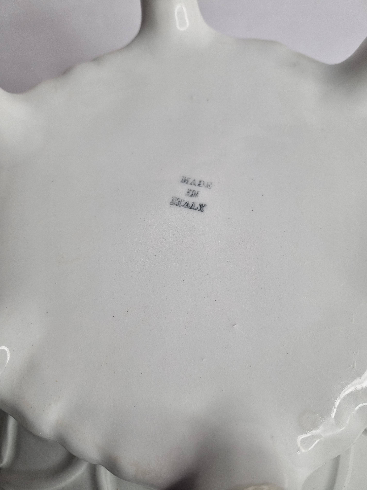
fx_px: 368
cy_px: 245
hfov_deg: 53.1
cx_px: 184
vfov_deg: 67.3
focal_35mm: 26
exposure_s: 1/189
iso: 50
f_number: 1.8
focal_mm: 5.4
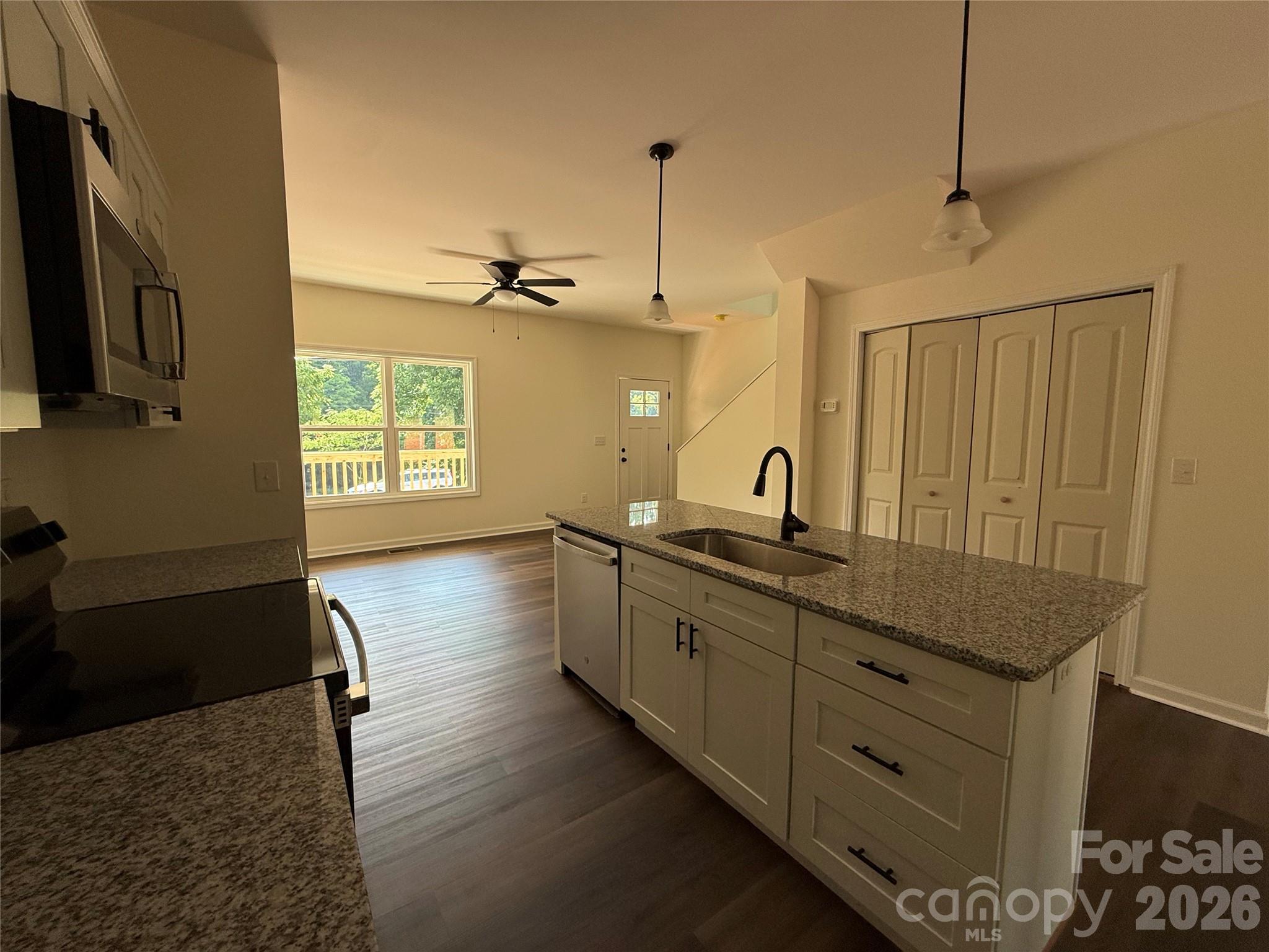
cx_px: 634
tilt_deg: -4.8
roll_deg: -0.4
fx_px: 513
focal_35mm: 14
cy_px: 476
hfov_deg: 102.1
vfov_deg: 85.7
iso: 100
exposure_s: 1/99
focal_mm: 2.22
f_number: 2.2
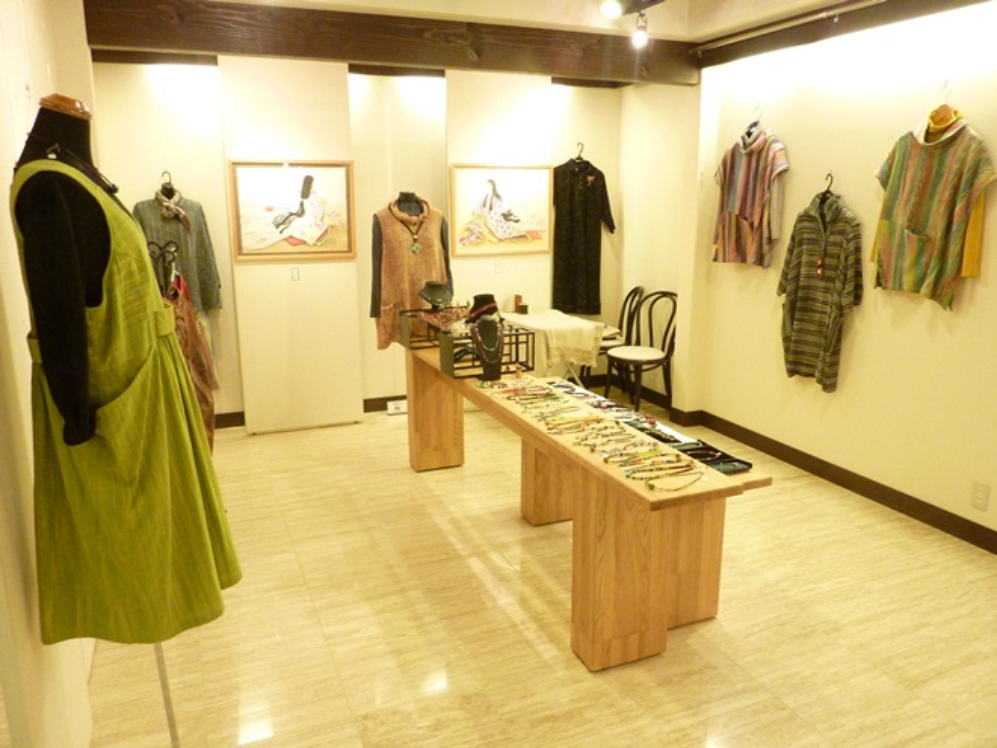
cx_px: 498
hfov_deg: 69.4
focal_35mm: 25
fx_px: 720
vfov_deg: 54.9
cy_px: 374
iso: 400
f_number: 3.3
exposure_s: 1/25
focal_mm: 4.1
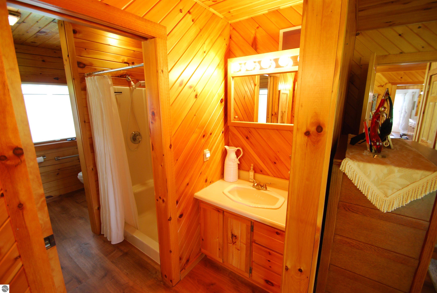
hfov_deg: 100.3
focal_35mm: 15
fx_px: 182
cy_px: 146
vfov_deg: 77.5
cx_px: 218
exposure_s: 1/20
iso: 400
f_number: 3.5
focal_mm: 10
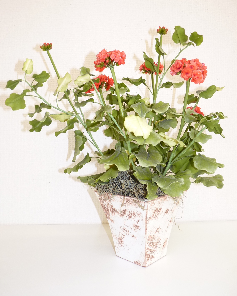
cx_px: 119
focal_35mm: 29
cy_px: 135
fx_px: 254
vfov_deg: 60.4
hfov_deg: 50.0
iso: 100
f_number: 2.8
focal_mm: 4.8
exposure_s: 1/13
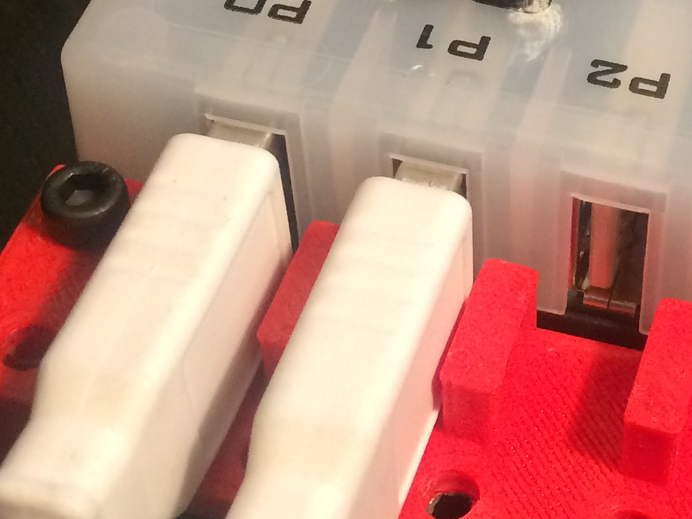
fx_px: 1899
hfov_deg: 19.8
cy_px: 117
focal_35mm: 95
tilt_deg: -56.2
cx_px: 757
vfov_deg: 15.5
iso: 200
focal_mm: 4.15
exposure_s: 1/30
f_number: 2.2
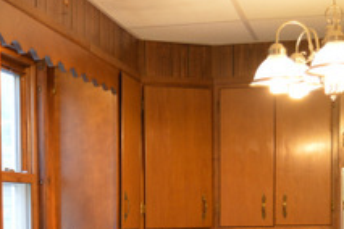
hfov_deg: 21.9
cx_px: 15
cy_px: 311
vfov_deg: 14.5
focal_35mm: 90
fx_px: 860
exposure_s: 1/25
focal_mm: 20
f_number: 3.8
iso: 400
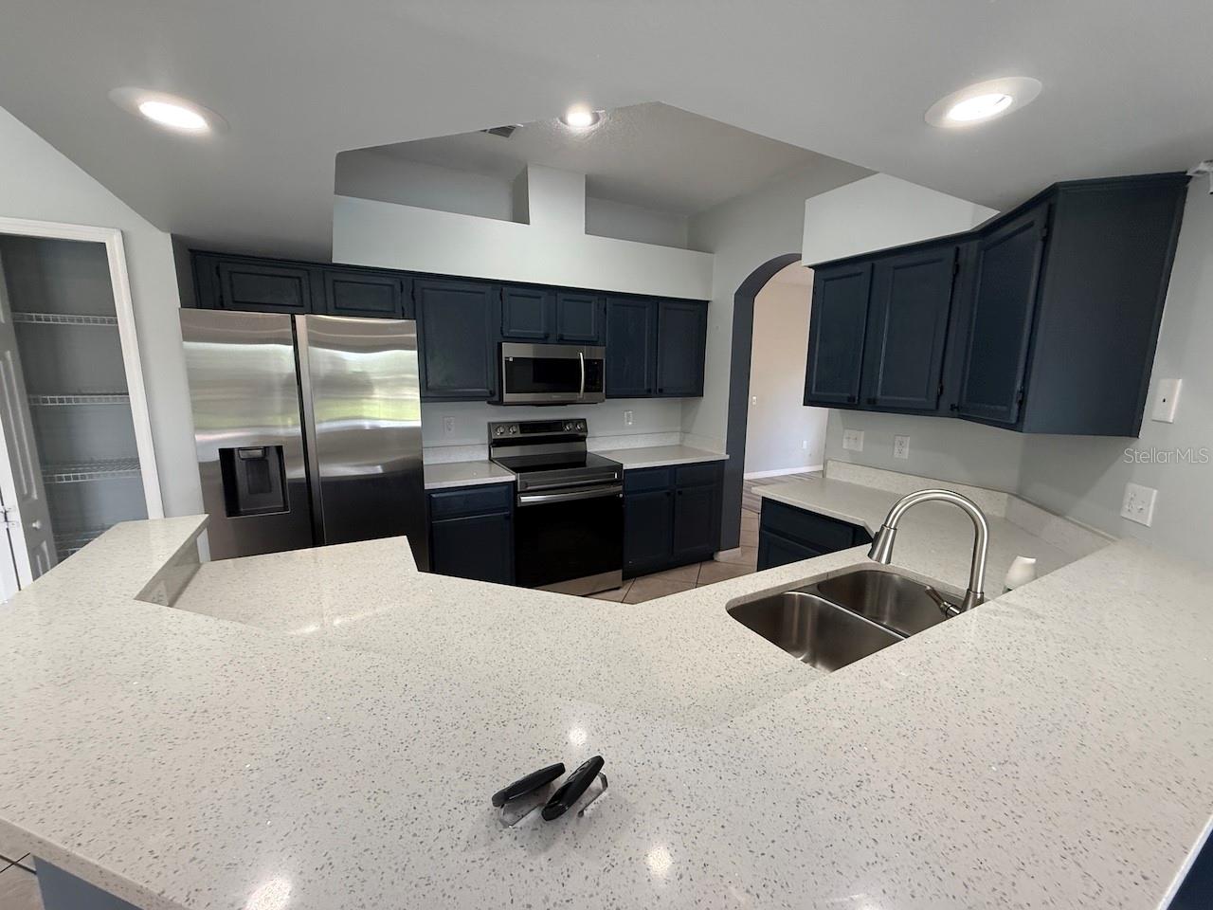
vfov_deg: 85.7
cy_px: 455
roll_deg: -0.2
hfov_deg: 102.1
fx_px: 491
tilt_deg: -8.1
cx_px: 606
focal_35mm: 14
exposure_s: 1/120
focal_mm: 2.22
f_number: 2.2
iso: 320
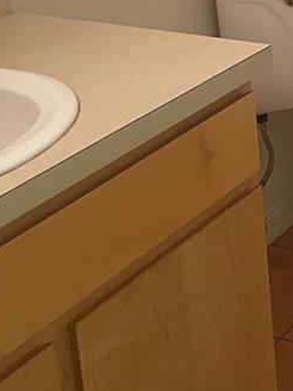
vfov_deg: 19.7
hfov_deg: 14.2
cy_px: -41
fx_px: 1072
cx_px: 485
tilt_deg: -14.7
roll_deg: +1.1
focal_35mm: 95
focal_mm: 4.2
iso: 200
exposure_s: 1/60
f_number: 1.6
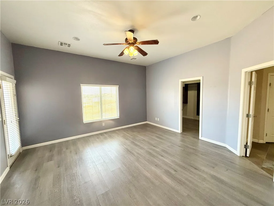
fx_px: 111
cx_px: 137
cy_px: 103
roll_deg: +1.2
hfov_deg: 102.1
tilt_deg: -3.8
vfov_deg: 85.7
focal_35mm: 14
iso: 250
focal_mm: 2.22
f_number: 2.2
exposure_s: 1/99
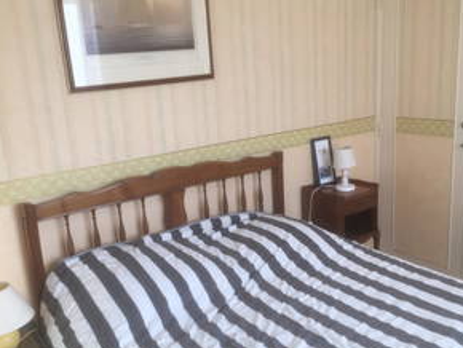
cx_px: 224
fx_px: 482
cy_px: 177
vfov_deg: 39.7
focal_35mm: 36
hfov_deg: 51.3
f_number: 2.2
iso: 32
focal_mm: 4.15
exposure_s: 1/100
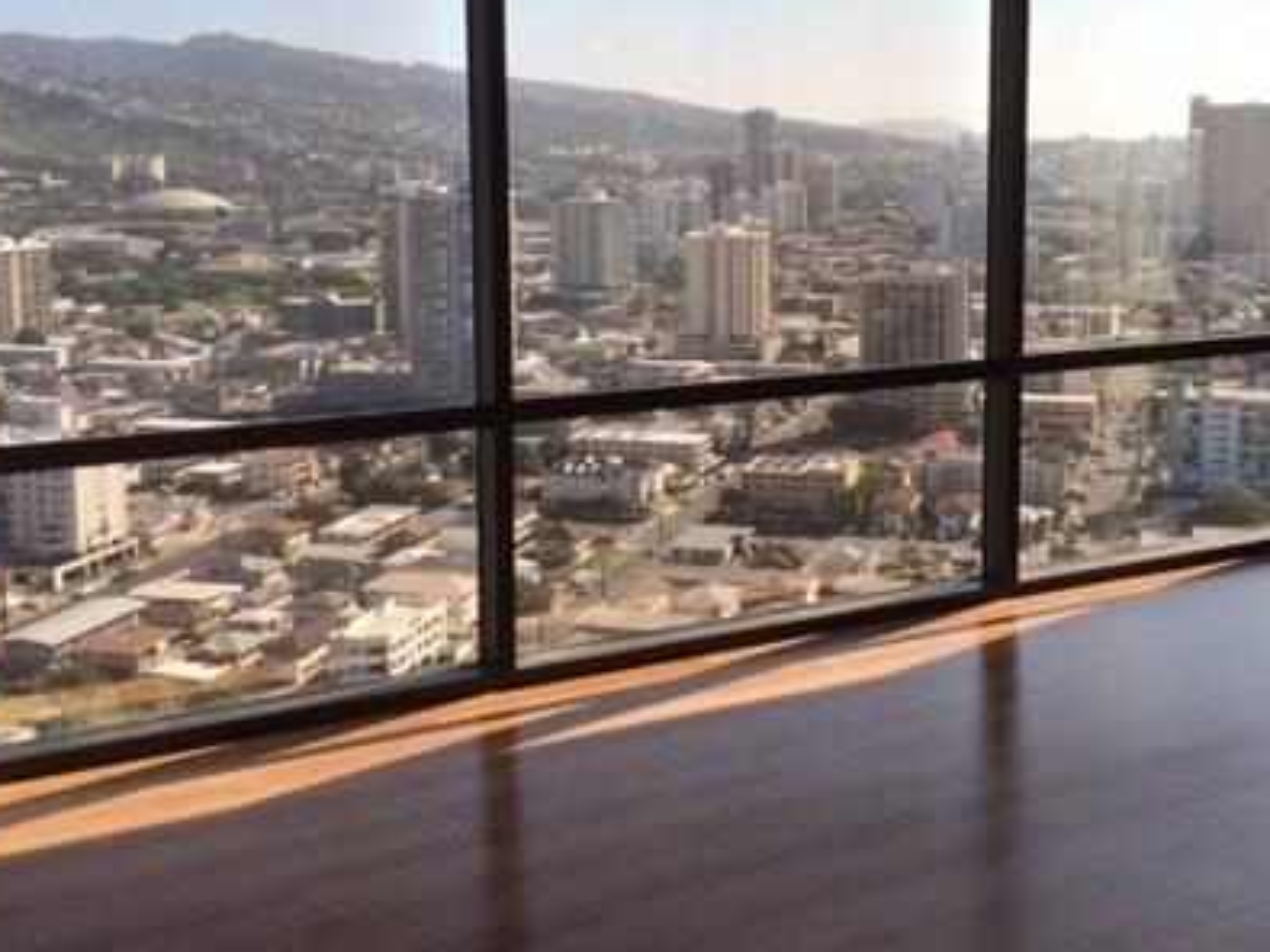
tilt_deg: -6.8
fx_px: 1724
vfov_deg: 30.7
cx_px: 730
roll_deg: +0.5
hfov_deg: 40.3
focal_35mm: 47
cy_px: 360
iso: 32
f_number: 2.2
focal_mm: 4.15
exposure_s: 1/293
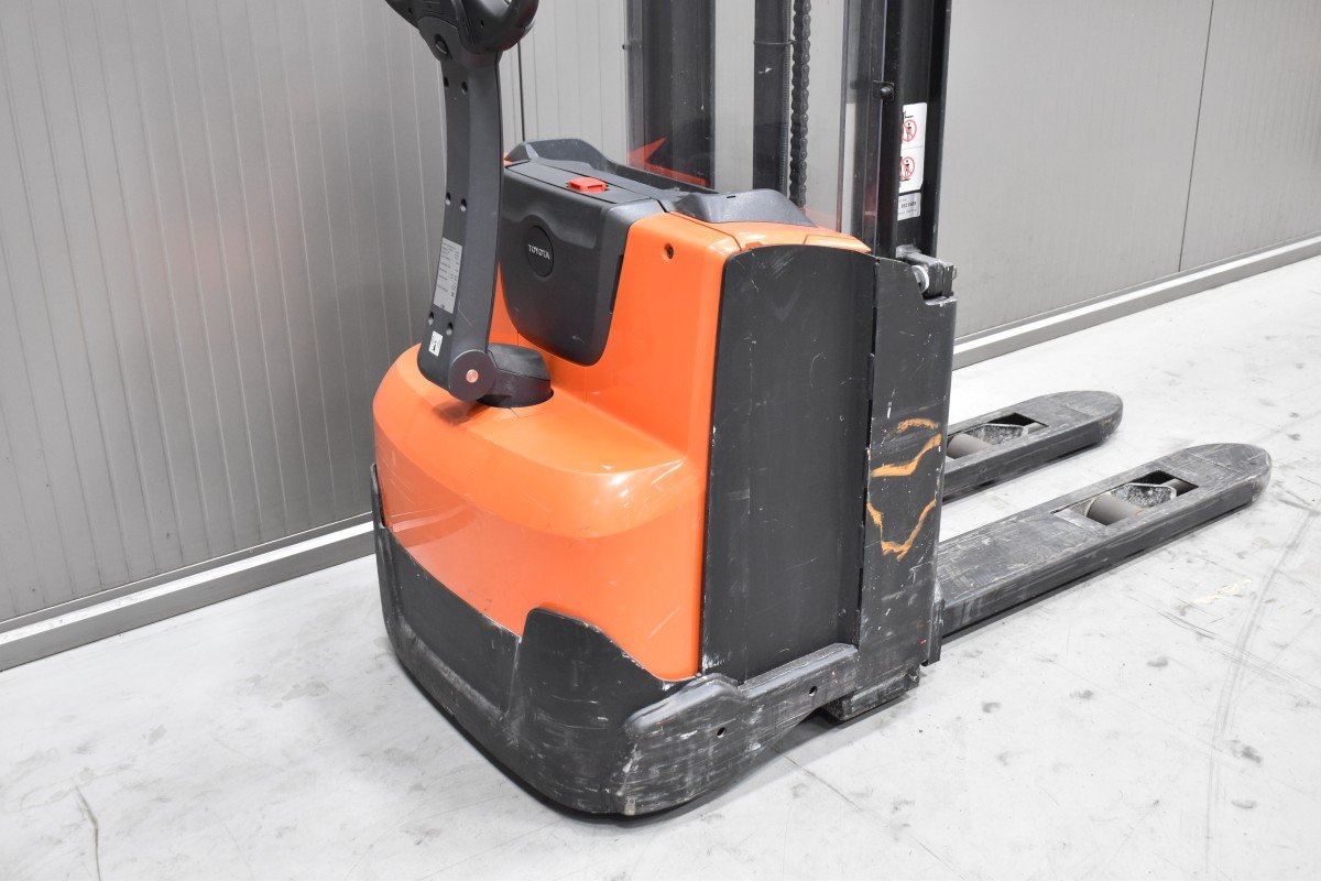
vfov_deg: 35.5
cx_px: 660
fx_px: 1376
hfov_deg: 51.3
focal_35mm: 38
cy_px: 440
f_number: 5
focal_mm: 25
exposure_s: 1/20
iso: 1600
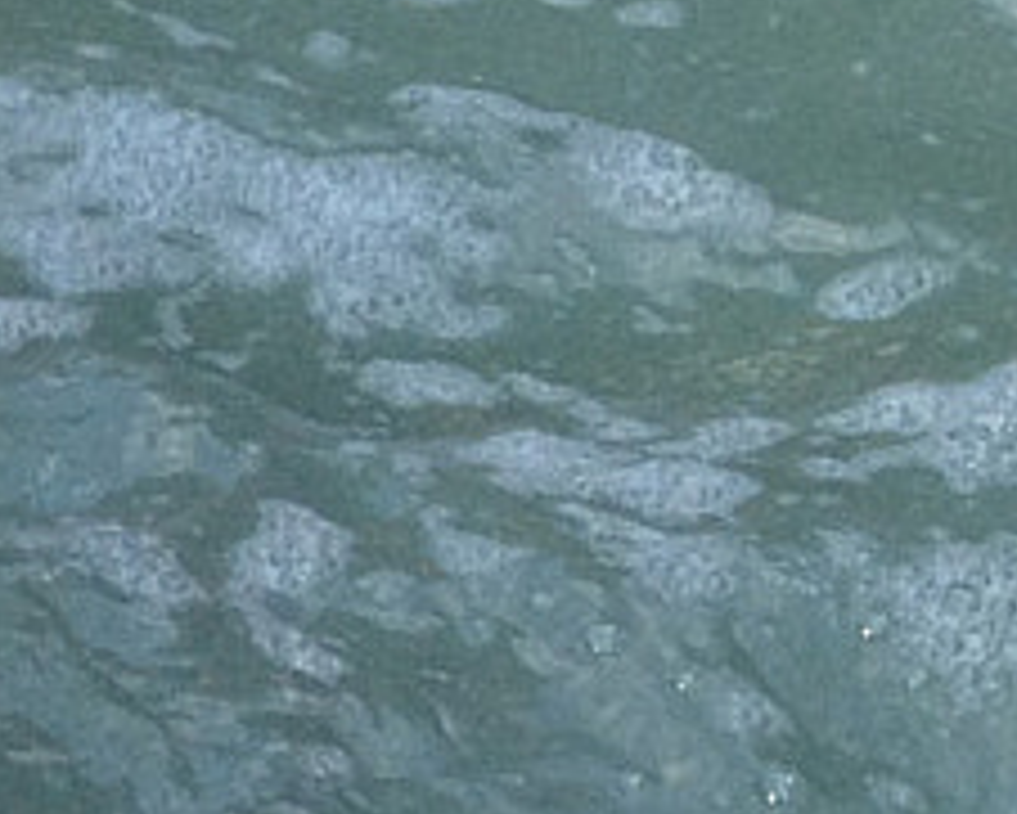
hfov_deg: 7.2
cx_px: -1966
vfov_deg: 6.4
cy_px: 360
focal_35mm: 242
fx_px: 7287
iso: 50
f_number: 2.4
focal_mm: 4.28
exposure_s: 1/198
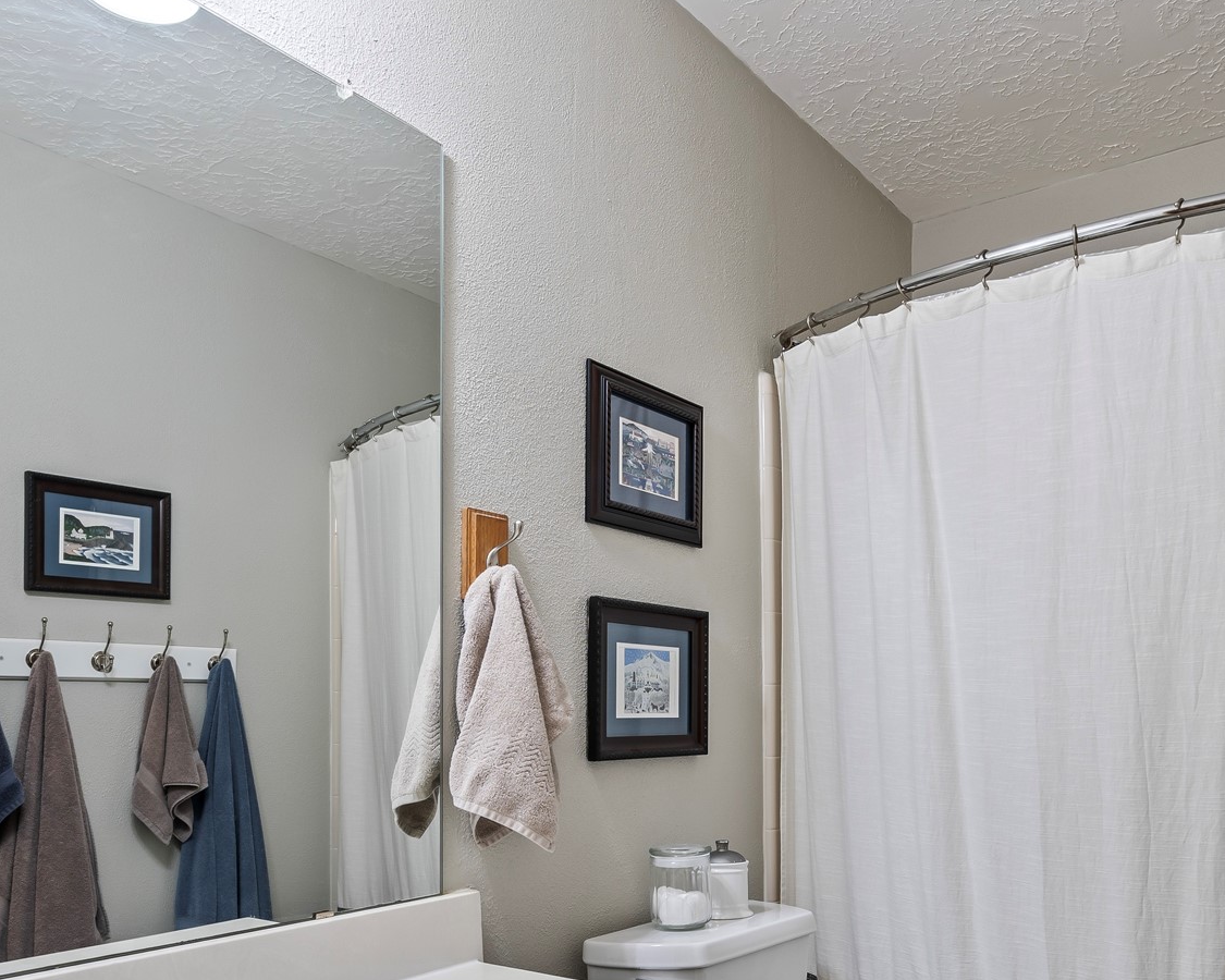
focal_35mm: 29
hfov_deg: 60.2
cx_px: 694
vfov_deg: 48.5
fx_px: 1051
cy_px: 707
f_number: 6.3
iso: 125
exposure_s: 1/2
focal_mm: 16
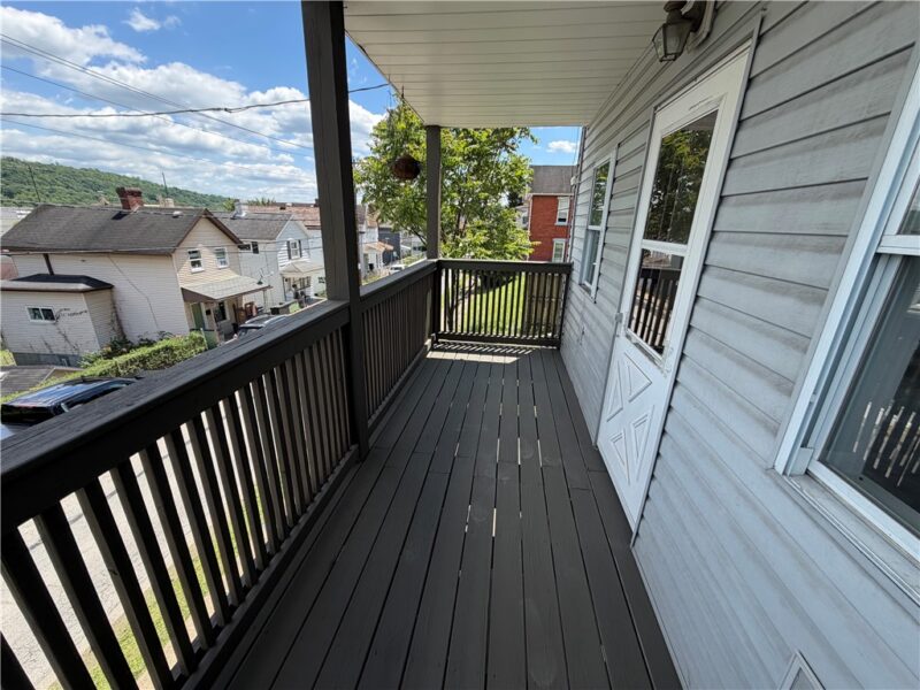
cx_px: 460
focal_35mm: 14
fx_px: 372
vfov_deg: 85.7
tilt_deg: -18.1
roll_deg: -1.3
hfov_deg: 102.1
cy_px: 345
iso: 40
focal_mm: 2.22
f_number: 2.2
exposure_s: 1/502
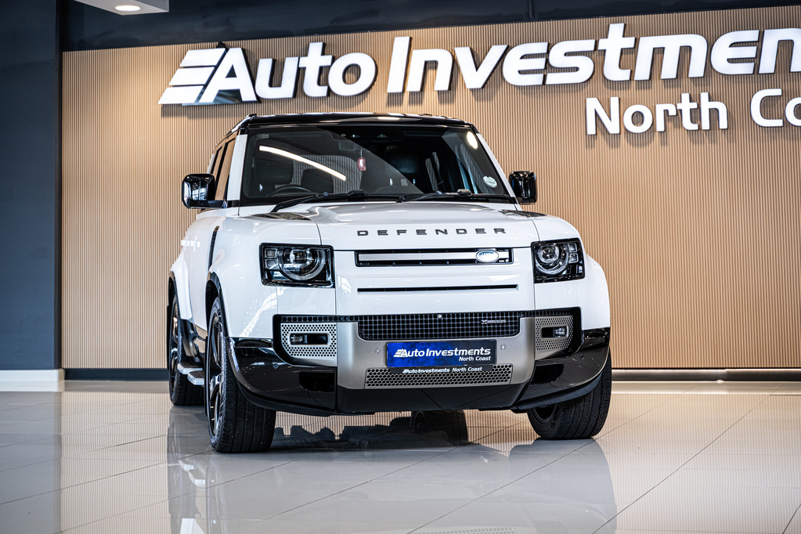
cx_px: 400
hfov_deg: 27.0
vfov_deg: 18.2
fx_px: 1669
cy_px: 267
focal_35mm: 75
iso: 500
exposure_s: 1/125
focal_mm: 75
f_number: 3.2
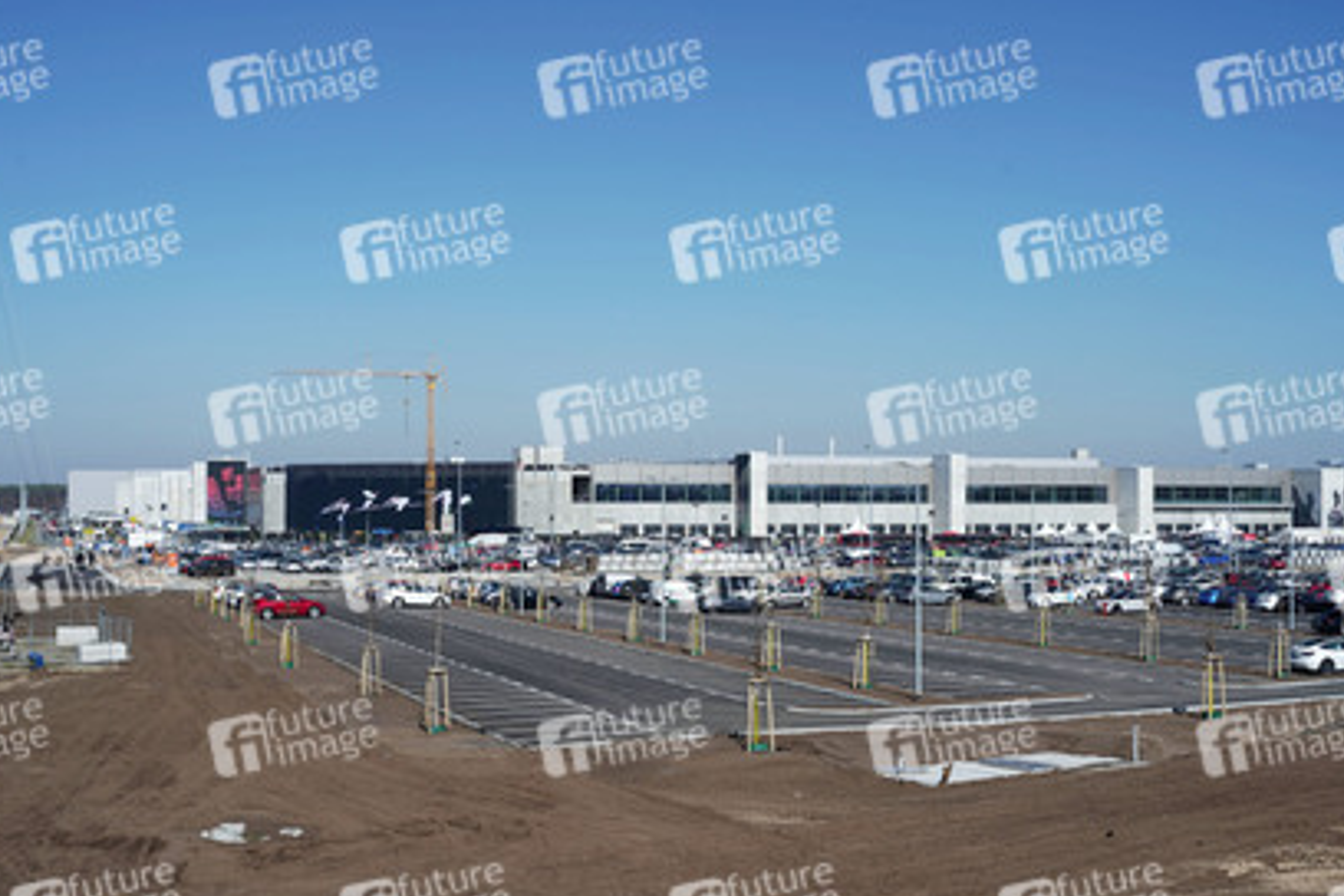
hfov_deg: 37.5
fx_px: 1979
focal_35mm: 53
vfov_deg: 25.5
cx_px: 667
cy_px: 491
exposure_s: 1/320
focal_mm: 48
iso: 160
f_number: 9
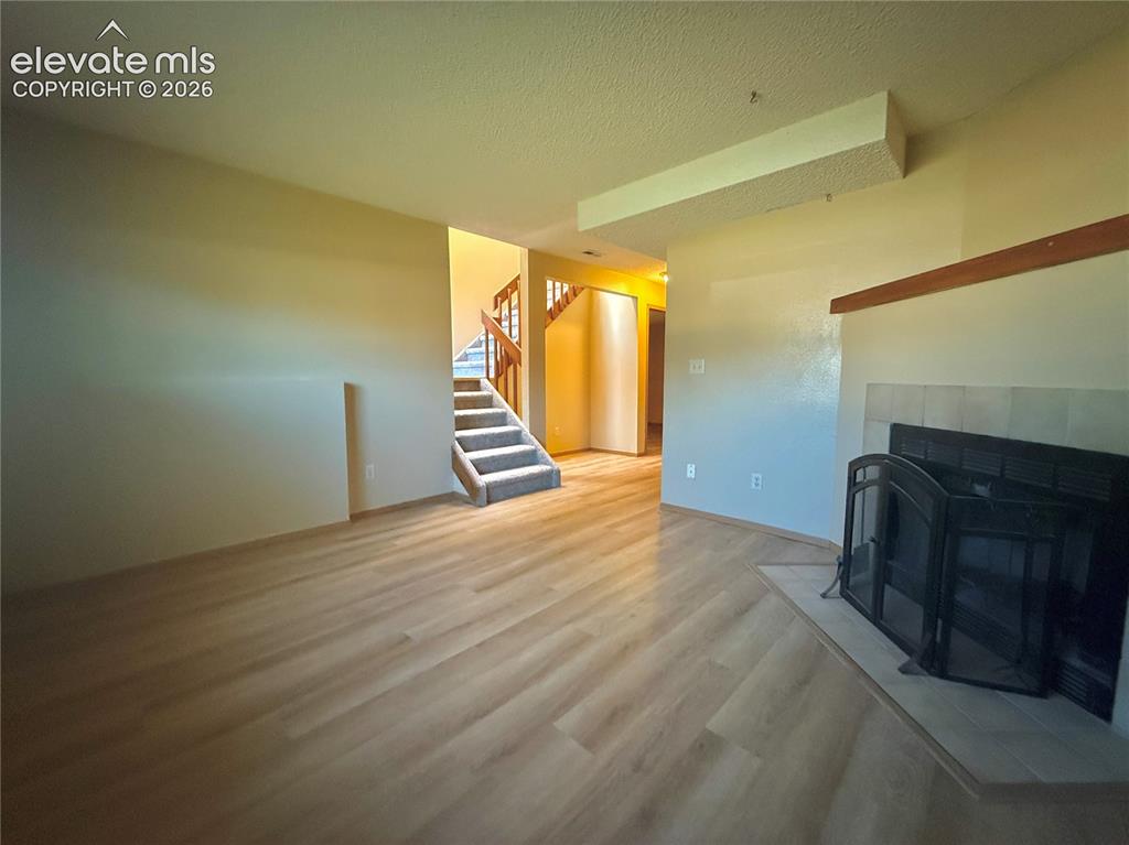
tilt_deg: -5.9
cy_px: 422
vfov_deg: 85.6
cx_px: 564
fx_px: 456
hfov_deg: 102.1
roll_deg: -0.2
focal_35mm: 14
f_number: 2.2
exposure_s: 1/60
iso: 1000
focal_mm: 2.22
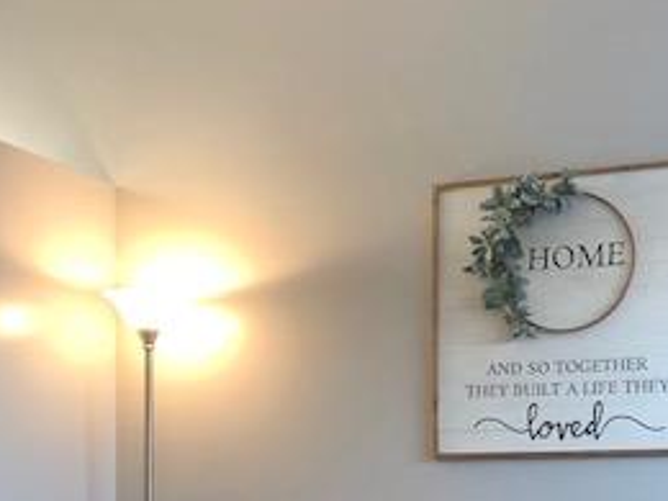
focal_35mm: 69
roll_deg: -0.1
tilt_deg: +0.3
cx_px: 403
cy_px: 504
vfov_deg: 20.6
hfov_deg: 28.1
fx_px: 1332
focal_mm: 3.99
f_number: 1.8
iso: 50
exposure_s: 1/15
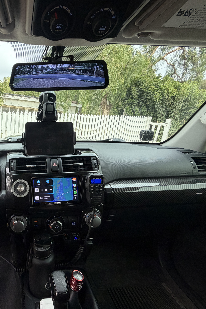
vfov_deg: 84.0
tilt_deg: -8.4
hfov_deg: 56.2
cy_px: 155
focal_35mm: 20
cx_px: 34
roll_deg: -6.0
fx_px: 172
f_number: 2.2
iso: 100
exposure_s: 1/121
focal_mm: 2.22
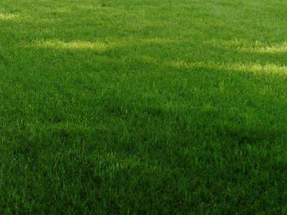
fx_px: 514
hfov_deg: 26.7
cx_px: -81
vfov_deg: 22.6
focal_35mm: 62
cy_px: -8
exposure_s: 1/180
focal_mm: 4.1
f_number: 3.5
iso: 80
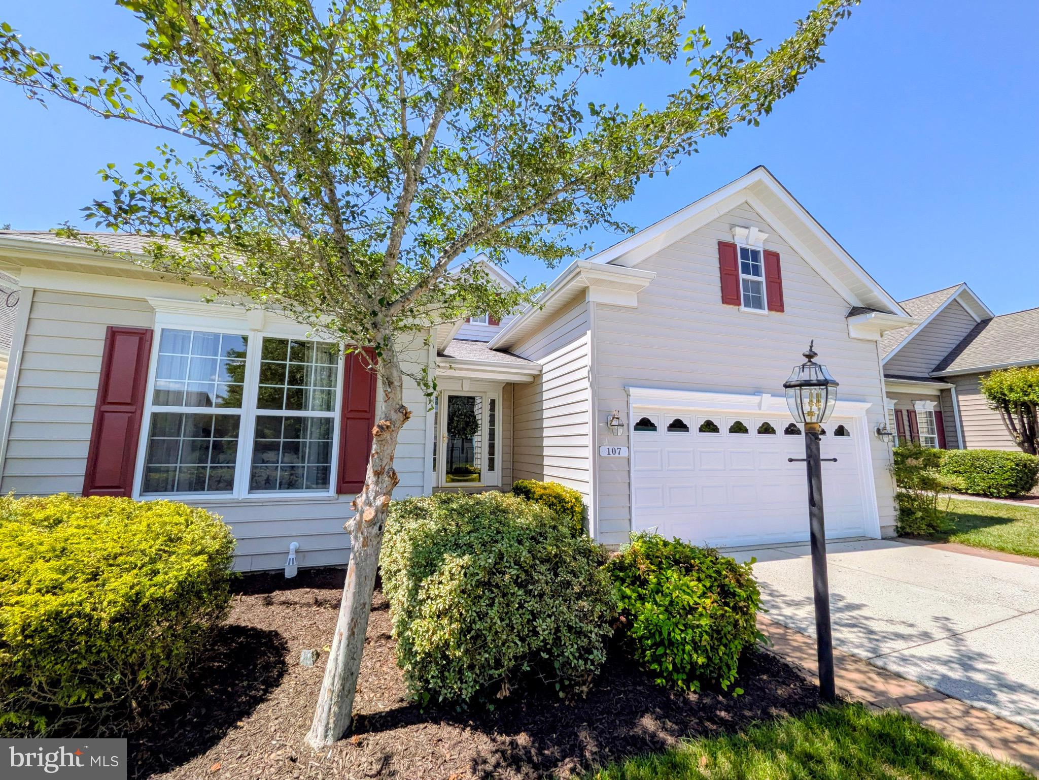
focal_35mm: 14
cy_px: 390
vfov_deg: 85.7
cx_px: 520
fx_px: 420
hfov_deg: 102.1
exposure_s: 1/2092
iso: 51
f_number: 2.2
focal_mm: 1.85
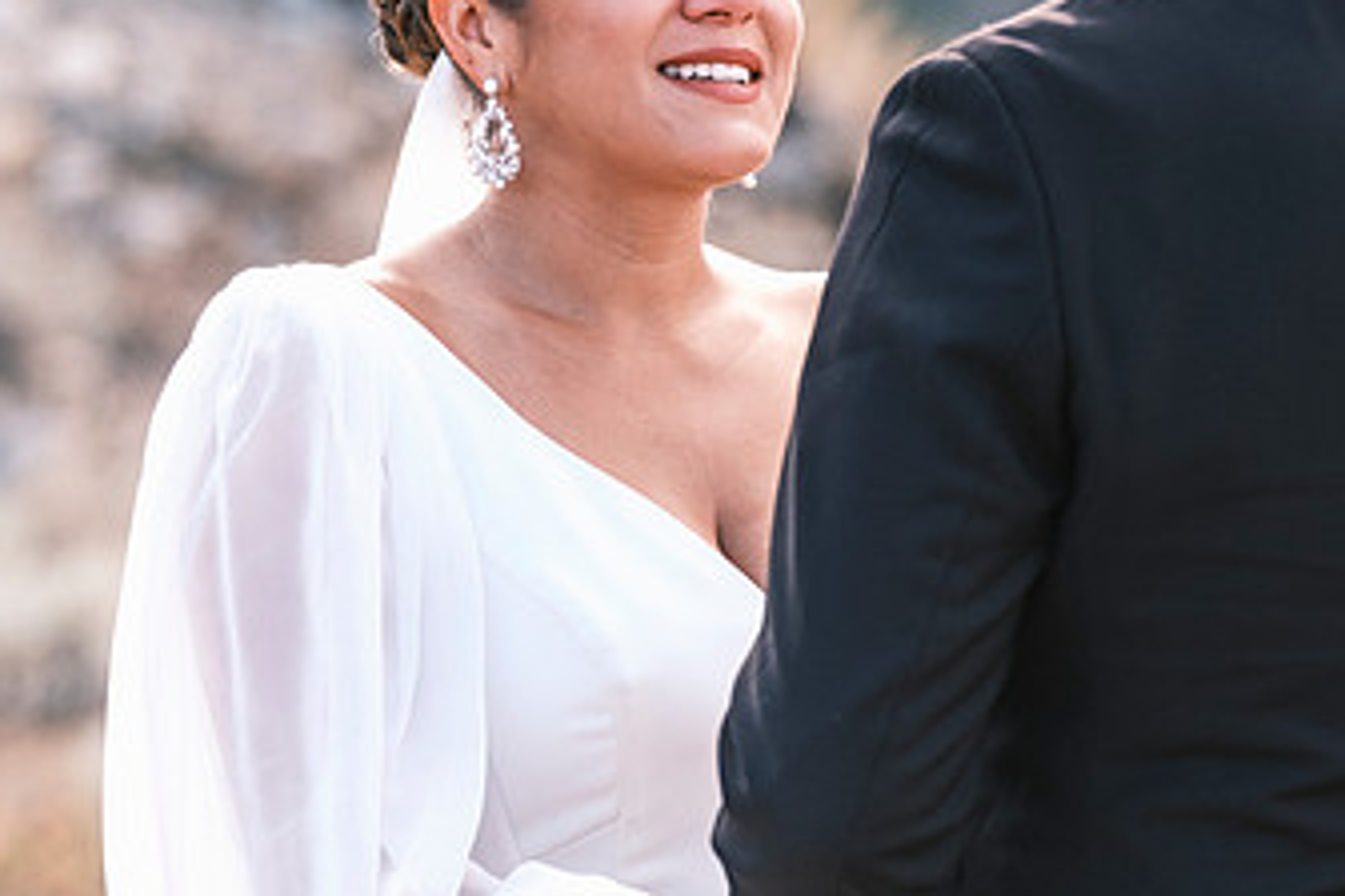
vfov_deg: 2.7
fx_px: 19165
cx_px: 721
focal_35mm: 513
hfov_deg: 4.0
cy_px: 560
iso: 400
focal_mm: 140
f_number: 2.8
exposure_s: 1/340
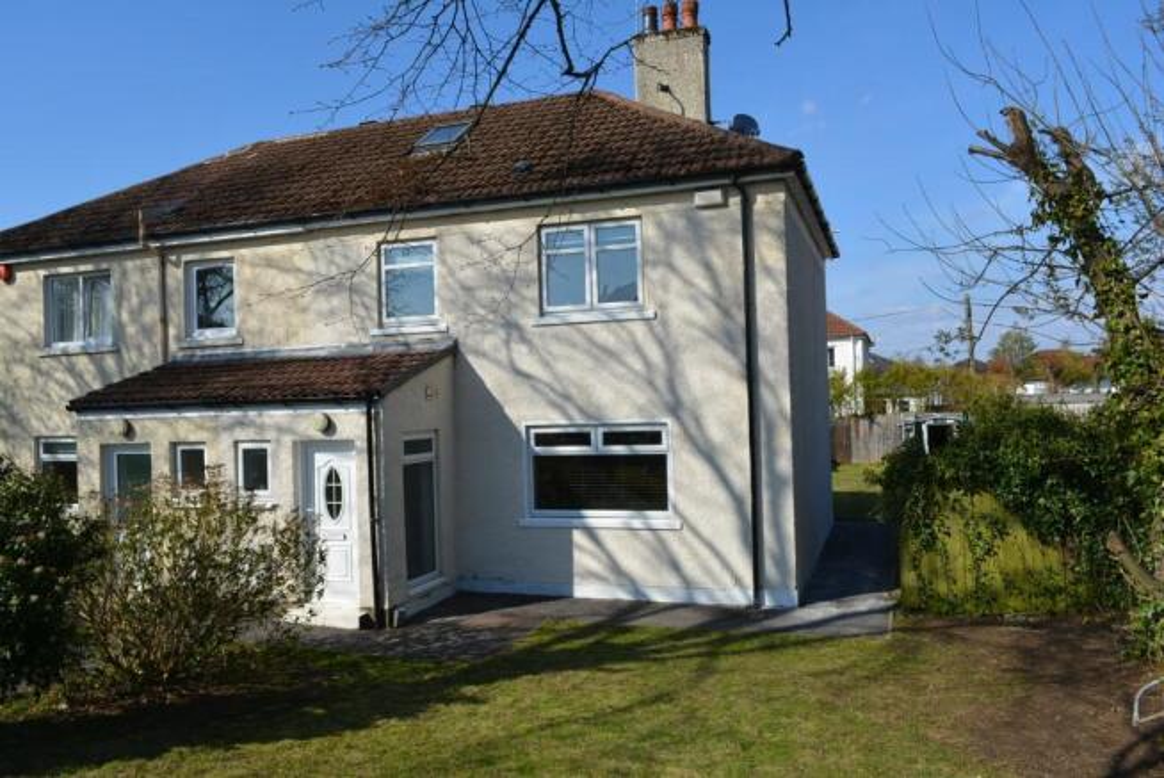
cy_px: 389
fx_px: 874
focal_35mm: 27
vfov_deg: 48.0
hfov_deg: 67.3
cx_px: 582
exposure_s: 1/320
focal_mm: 18
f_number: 9
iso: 100
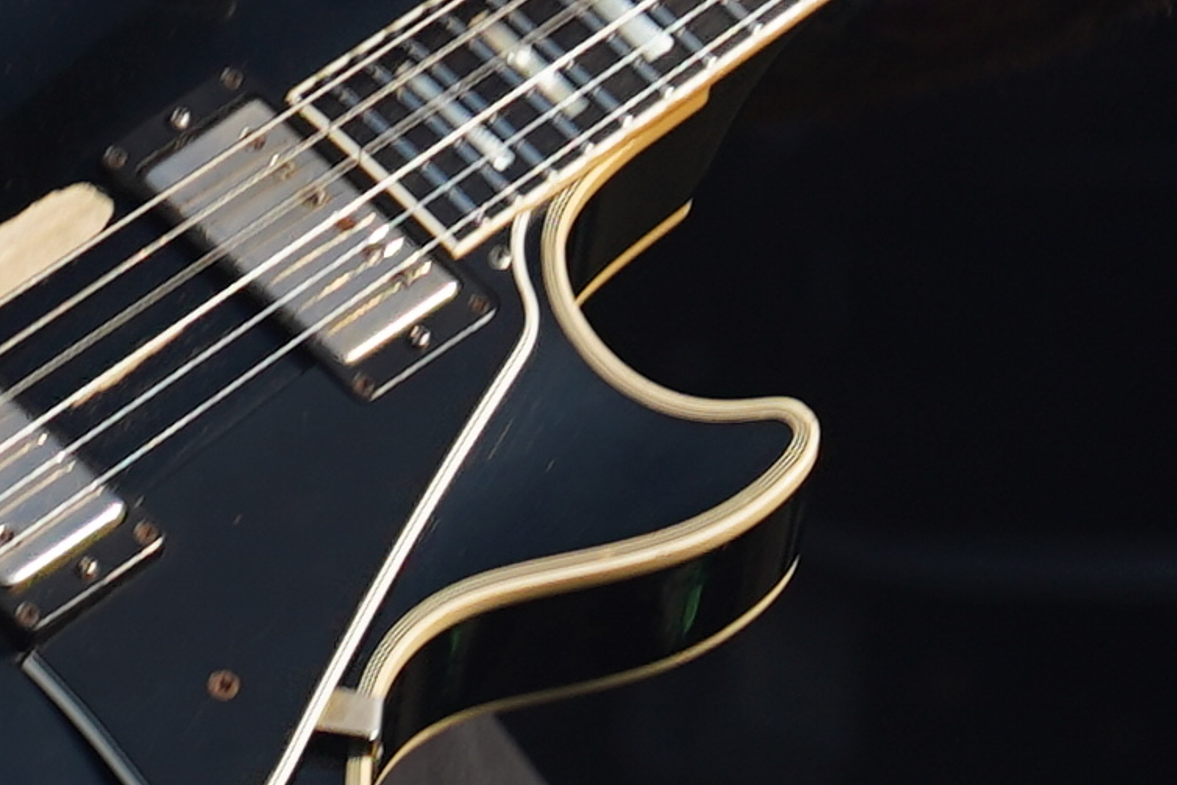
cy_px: -1645
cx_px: -748
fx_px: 27303
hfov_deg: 2.5
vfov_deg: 1.6
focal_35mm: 835
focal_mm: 105
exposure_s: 1/320
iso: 100
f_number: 6.3
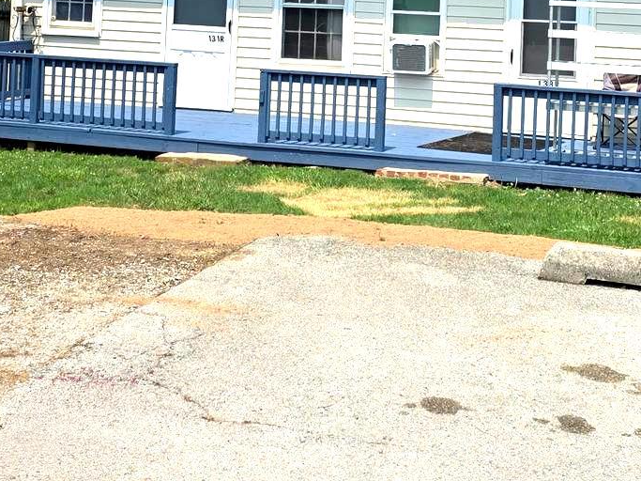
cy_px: -14
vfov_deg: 20.5
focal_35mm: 69
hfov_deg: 28.1
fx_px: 1277
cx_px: 387
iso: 64
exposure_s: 1/7944
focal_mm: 6.25
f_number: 1.7
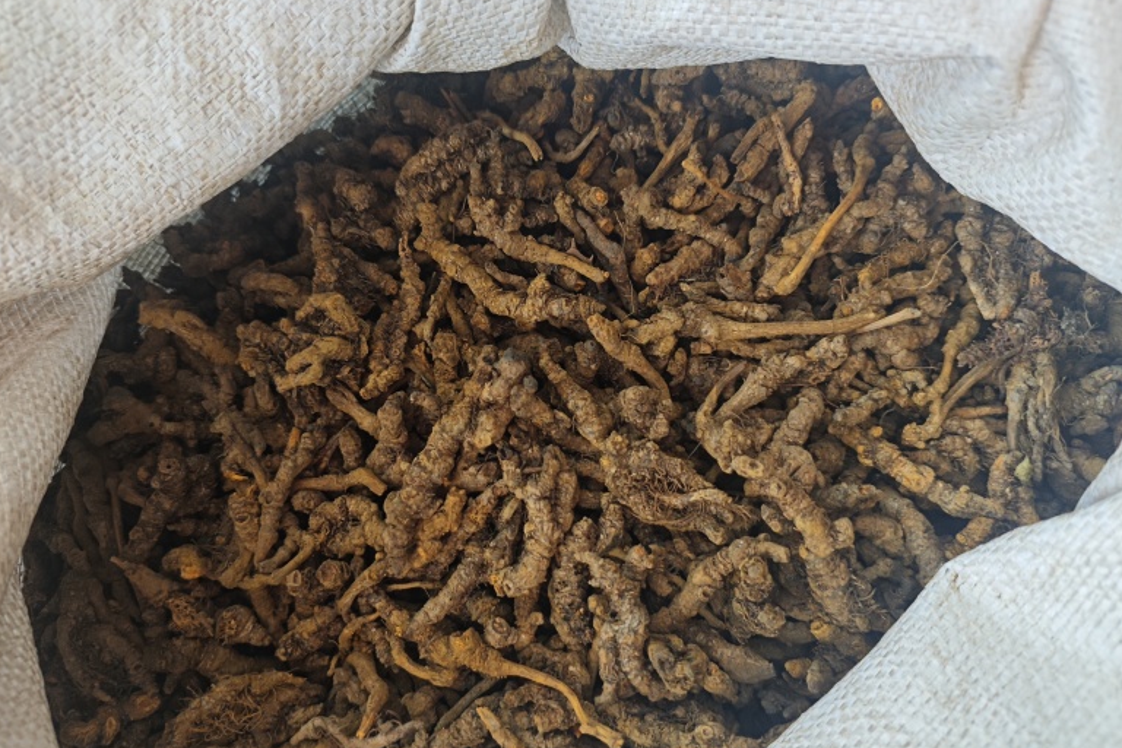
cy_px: 387
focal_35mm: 26
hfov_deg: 69.4
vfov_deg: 49.5
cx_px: 551
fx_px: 810
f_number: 1.6
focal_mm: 5.84
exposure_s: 1/95.4
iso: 160
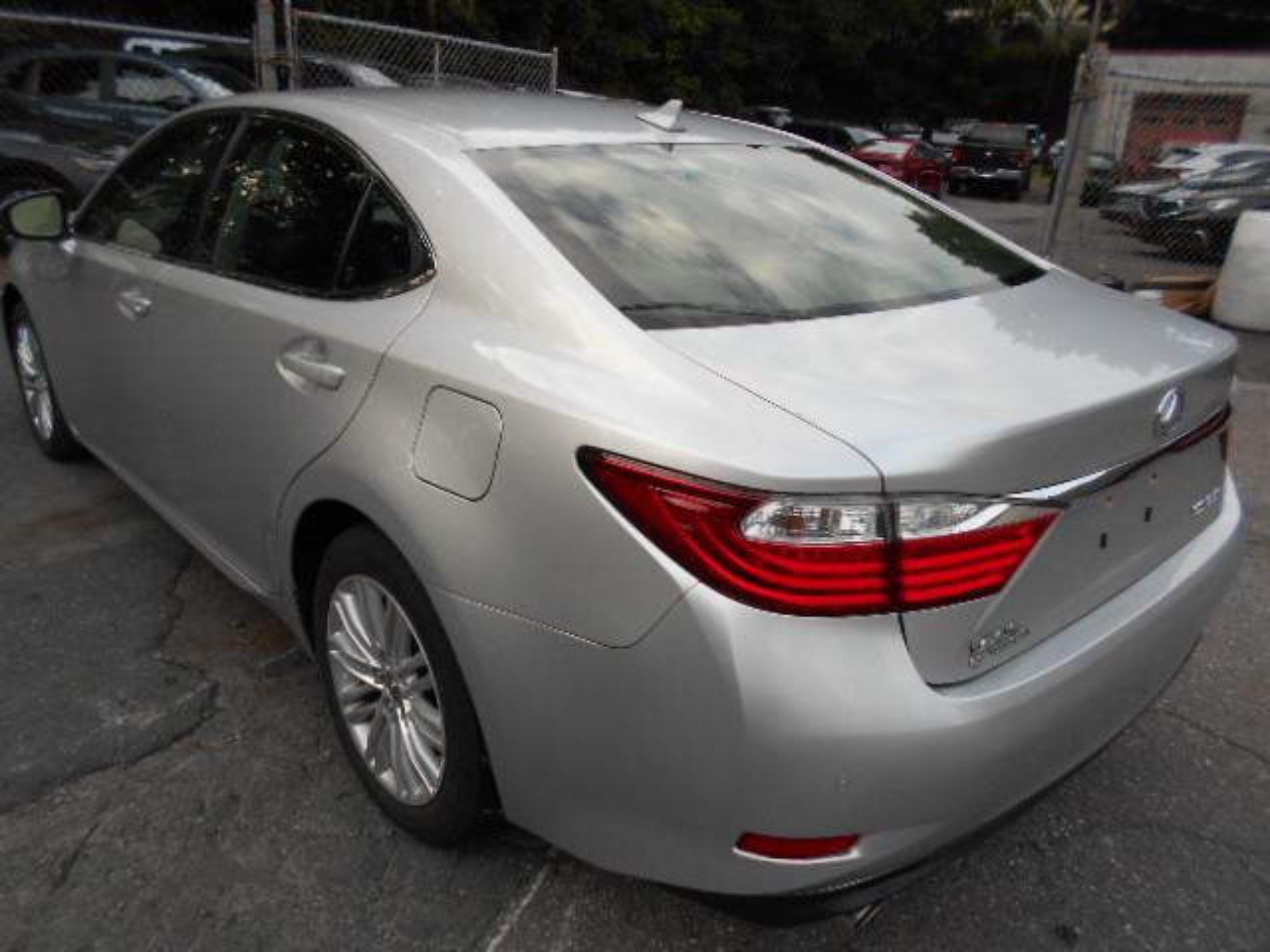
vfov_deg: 53.1
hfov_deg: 67.3
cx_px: 635
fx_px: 954
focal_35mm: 26
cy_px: 476
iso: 80
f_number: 3.2
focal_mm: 4.6
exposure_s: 1/100
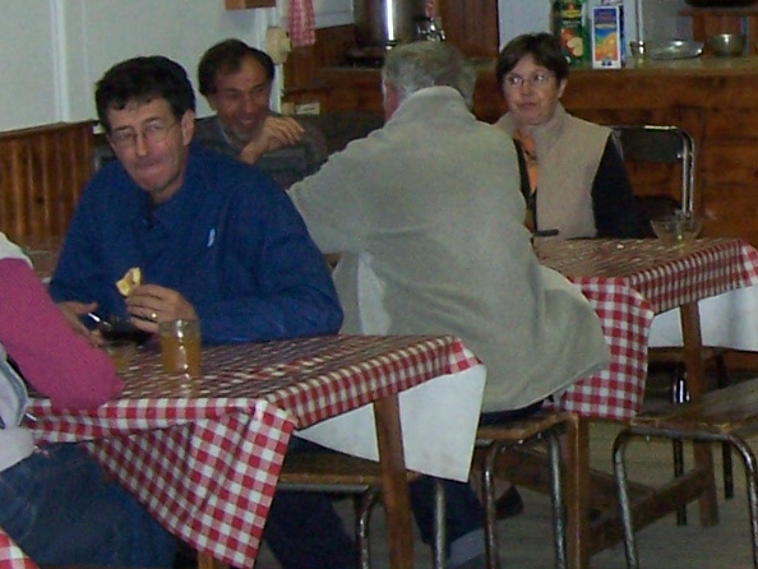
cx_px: 843
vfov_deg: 11.3
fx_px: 2870
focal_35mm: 131
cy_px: 179
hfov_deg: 14.7
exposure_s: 1/60
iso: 140
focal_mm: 6.3
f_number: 2.8
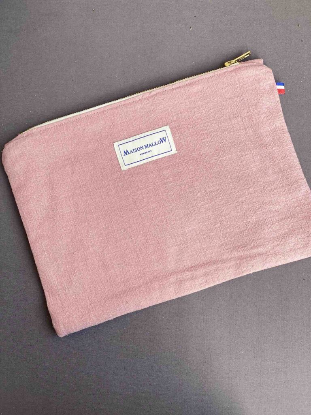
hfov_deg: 28.0
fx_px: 623
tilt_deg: -88.0
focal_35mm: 52
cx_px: 156
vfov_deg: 36.8
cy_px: 208
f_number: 2
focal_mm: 6
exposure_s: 1/122
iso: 25
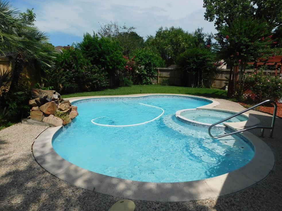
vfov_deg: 56.8
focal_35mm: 24
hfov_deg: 71.6
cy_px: 101
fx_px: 196
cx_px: 142
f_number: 6
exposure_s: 1/1000
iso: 125
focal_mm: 4
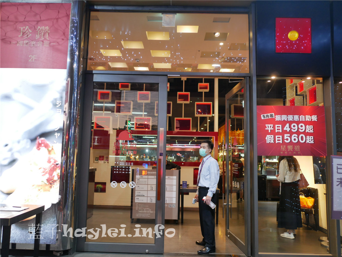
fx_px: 297
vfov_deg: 46.9
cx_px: 171
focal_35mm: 30
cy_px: 128
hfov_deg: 59.9
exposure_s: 1/60
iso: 500
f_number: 1.7
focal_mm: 15
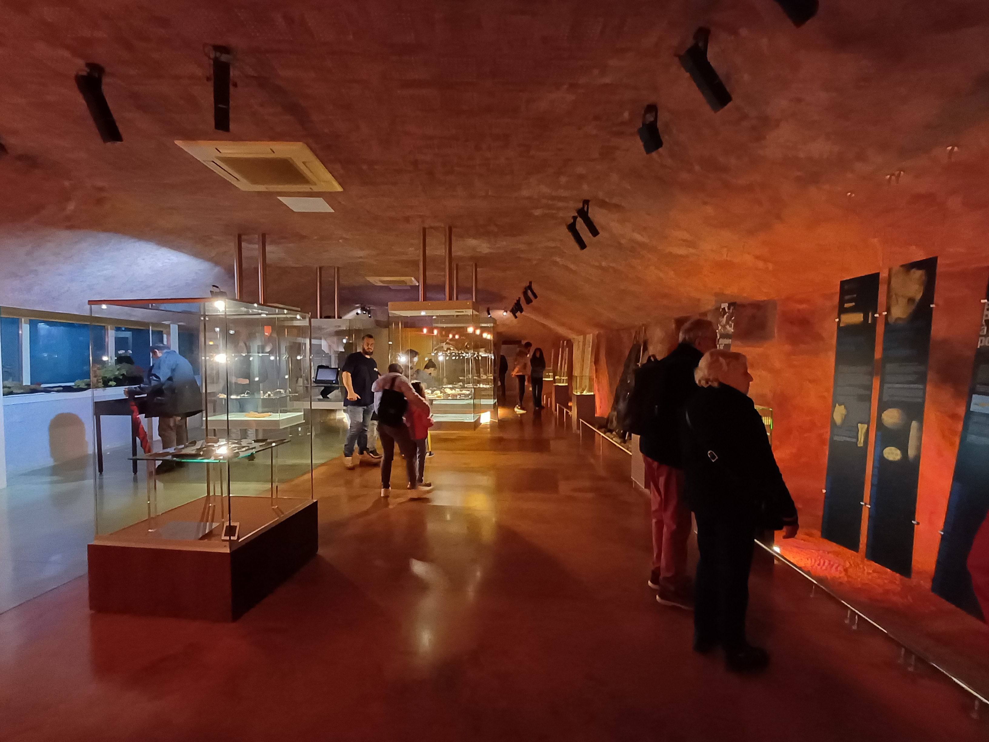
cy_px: 371
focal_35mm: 16
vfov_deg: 78.1
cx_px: 494
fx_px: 457
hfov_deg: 94.5
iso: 640
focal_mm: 1.64
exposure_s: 1/17
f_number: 2.2
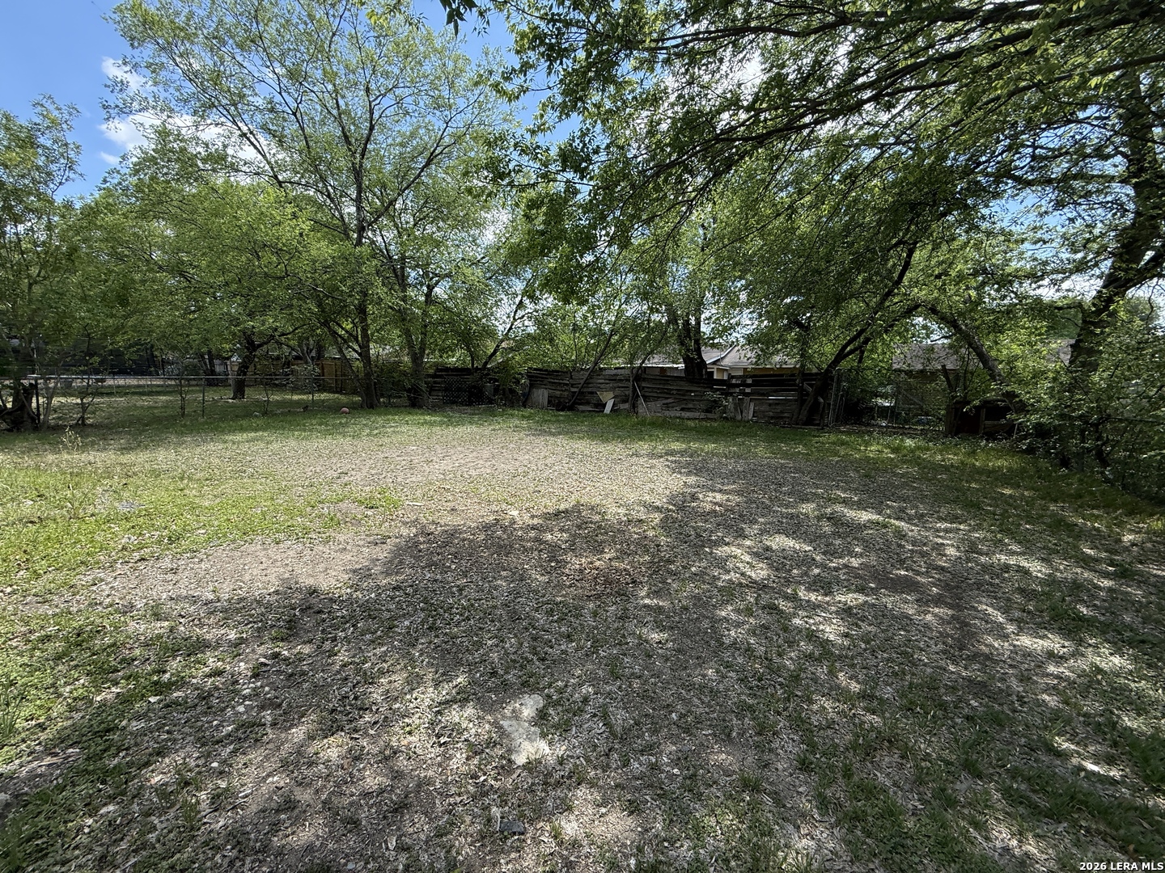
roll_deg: -0.2
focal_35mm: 14
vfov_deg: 85.7
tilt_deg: -4.0
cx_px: 582
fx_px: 471
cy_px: 436
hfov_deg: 102.1
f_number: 2.2
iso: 50
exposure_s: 1/651
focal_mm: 2.22
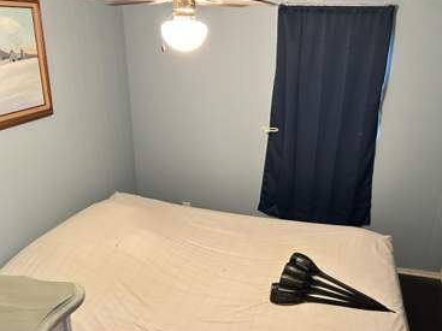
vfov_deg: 41.6
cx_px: 230
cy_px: 193
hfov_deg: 54.0
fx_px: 434
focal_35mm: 34
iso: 640
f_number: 1.5
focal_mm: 5.7
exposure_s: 1/40
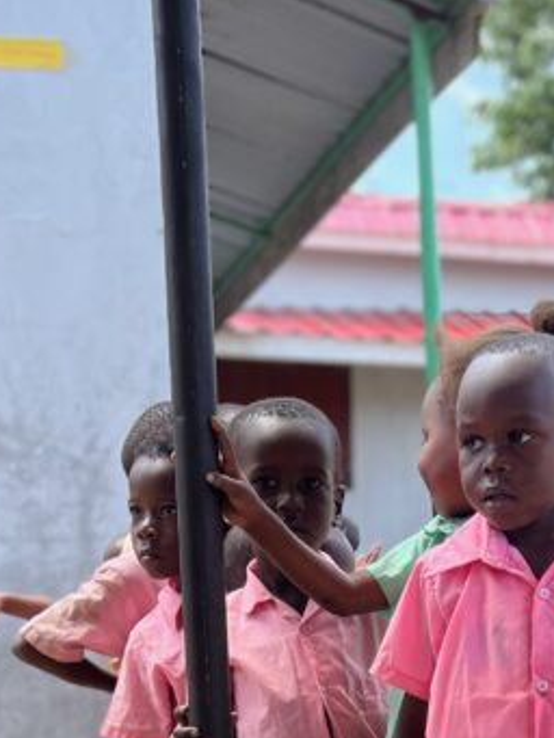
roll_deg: +1.1
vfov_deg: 22.9
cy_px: 896
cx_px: 454
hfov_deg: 18.7
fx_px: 1663
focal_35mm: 78
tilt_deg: -12.1
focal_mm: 5.7
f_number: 1.5
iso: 50
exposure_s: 1/791
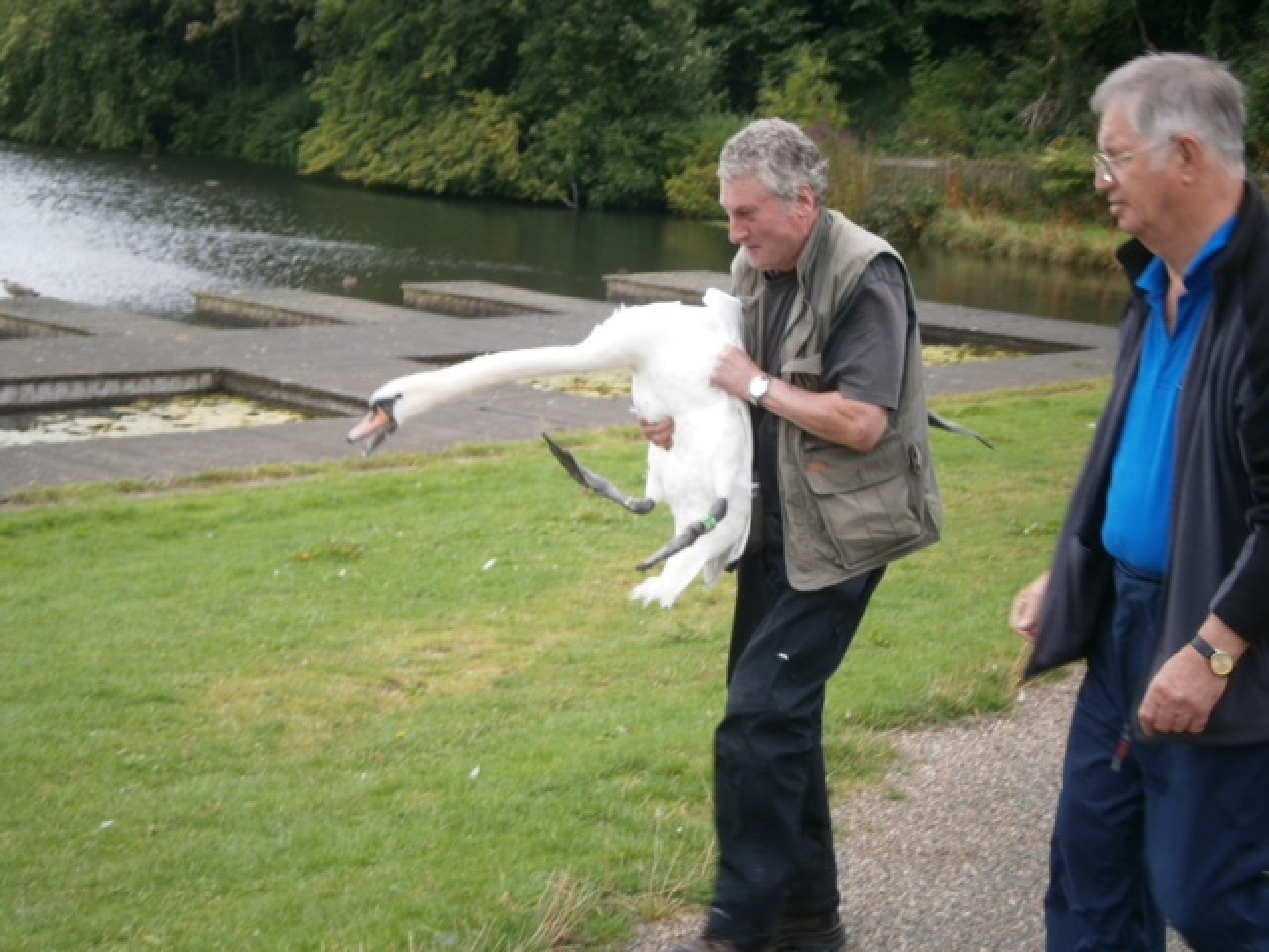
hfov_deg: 32.2
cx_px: 634
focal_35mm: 60
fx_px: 2200
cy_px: 476
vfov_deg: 24.4
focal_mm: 10.7
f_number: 3.9
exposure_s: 1/80
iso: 80
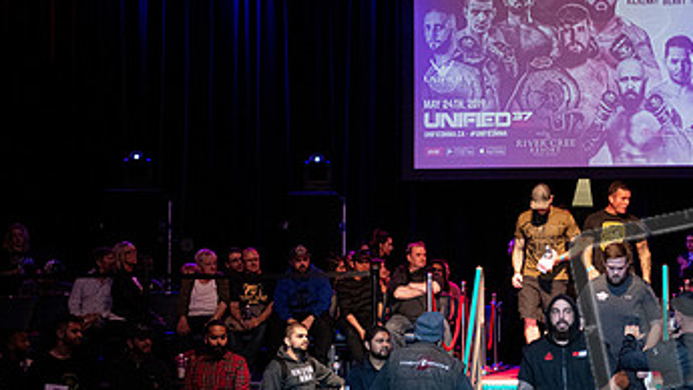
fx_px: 1782
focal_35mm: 97
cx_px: 574
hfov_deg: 21.7
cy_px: 266
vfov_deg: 12.5
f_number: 2.8
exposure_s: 1/500
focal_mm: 55
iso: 3200
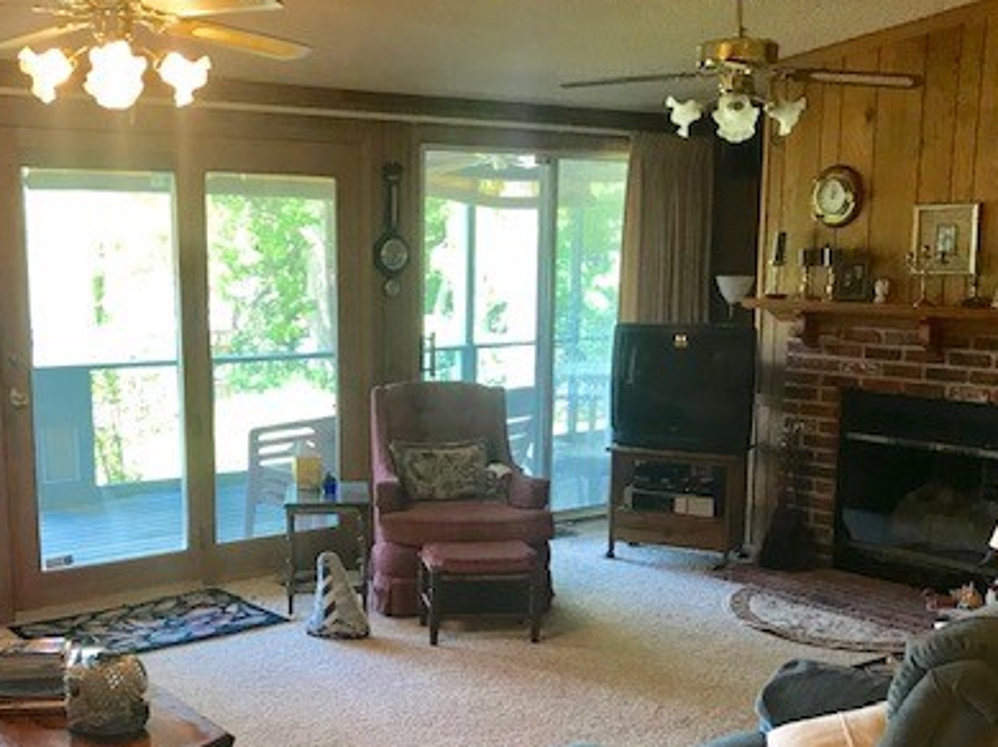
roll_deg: -0.6
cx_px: 415
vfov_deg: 31.2
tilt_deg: -10.2
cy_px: 496
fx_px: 1325
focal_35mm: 46
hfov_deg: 41.1
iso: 40
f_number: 1.8
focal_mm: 3.99
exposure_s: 1/30
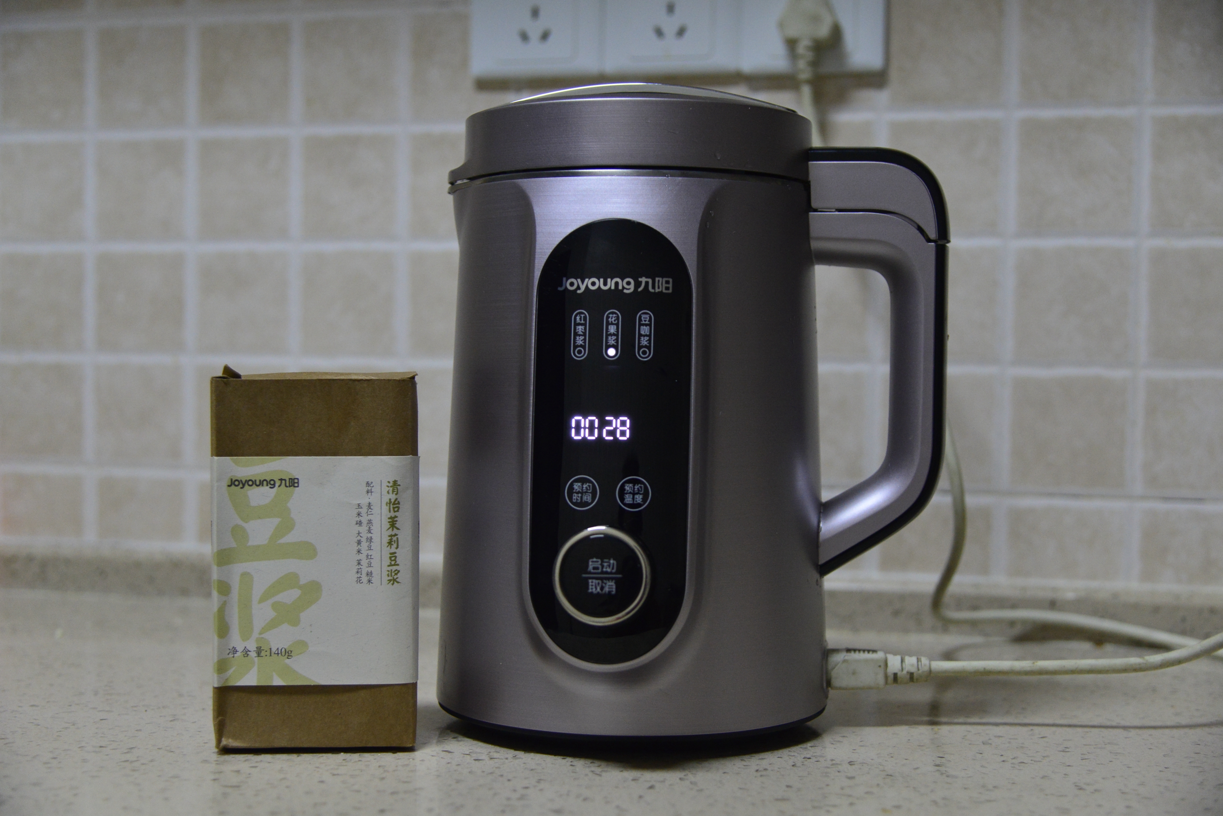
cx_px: 612
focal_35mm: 50
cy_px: 408
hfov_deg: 39.6
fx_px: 1699
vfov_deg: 27.0
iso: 3200
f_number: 4
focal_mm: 50
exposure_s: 1/100
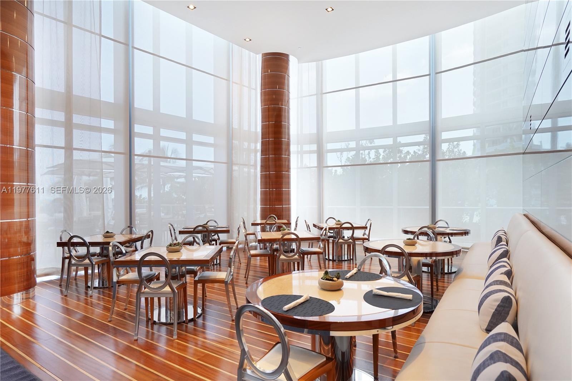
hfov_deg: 86.9
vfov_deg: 64.5
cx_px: 286
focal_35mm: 19
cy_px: 190
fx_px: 302
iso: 2500
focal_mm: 19
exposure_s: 1/160
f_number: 5
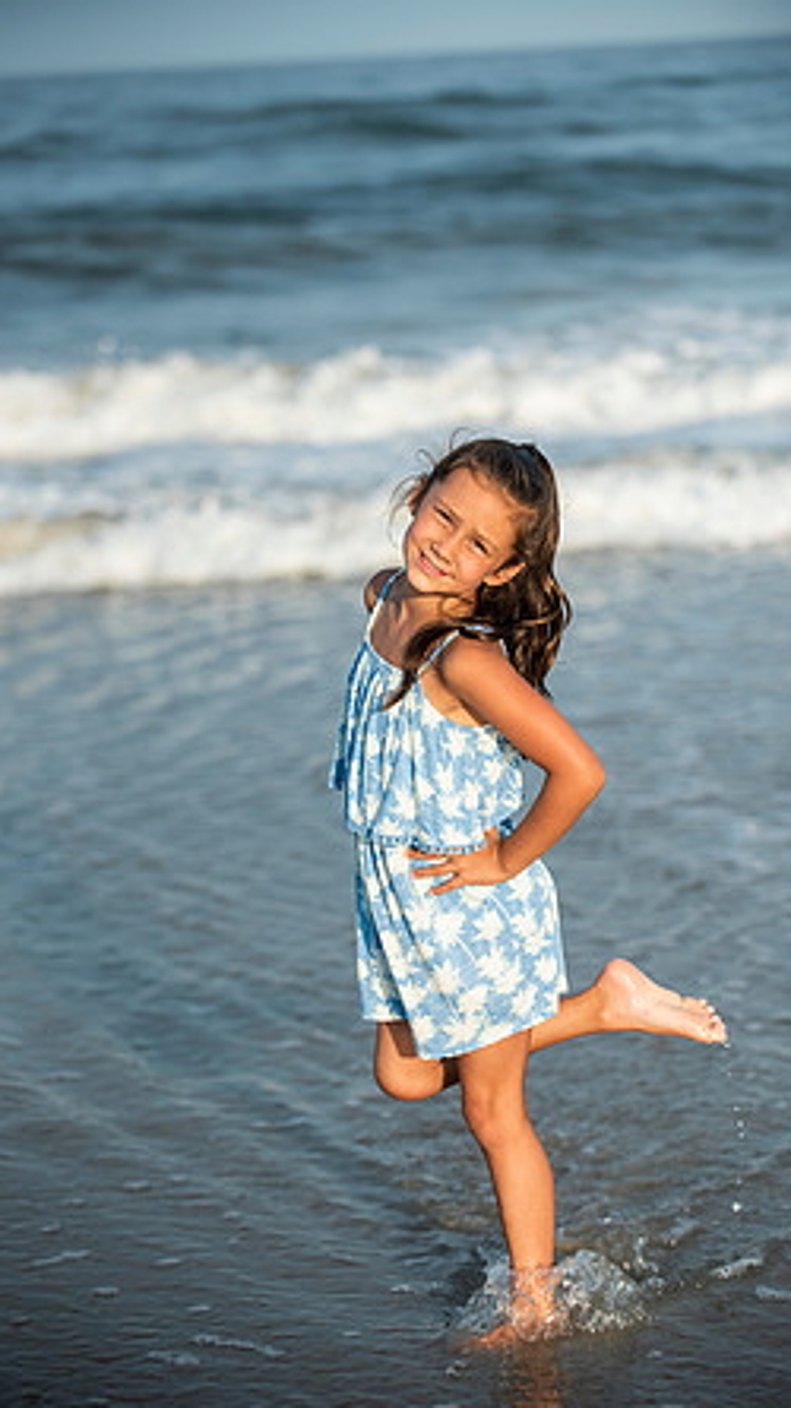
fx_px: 4031
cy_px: 702
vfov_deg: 19.8
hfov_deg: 11.2
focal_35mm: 108
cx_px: 421
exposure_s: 1/4000
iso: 250
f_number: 3.2
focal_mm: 102
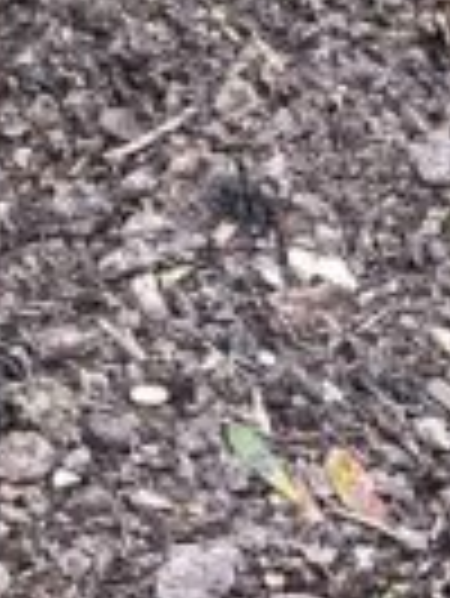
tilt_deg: -25.6
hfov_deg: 6.6
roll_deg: -4.0
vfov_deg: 8.9
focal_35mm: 200
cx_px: -1004
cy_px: -868
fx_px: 3461
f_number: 1.6
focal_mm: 5.1
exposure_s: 1/133
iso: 32
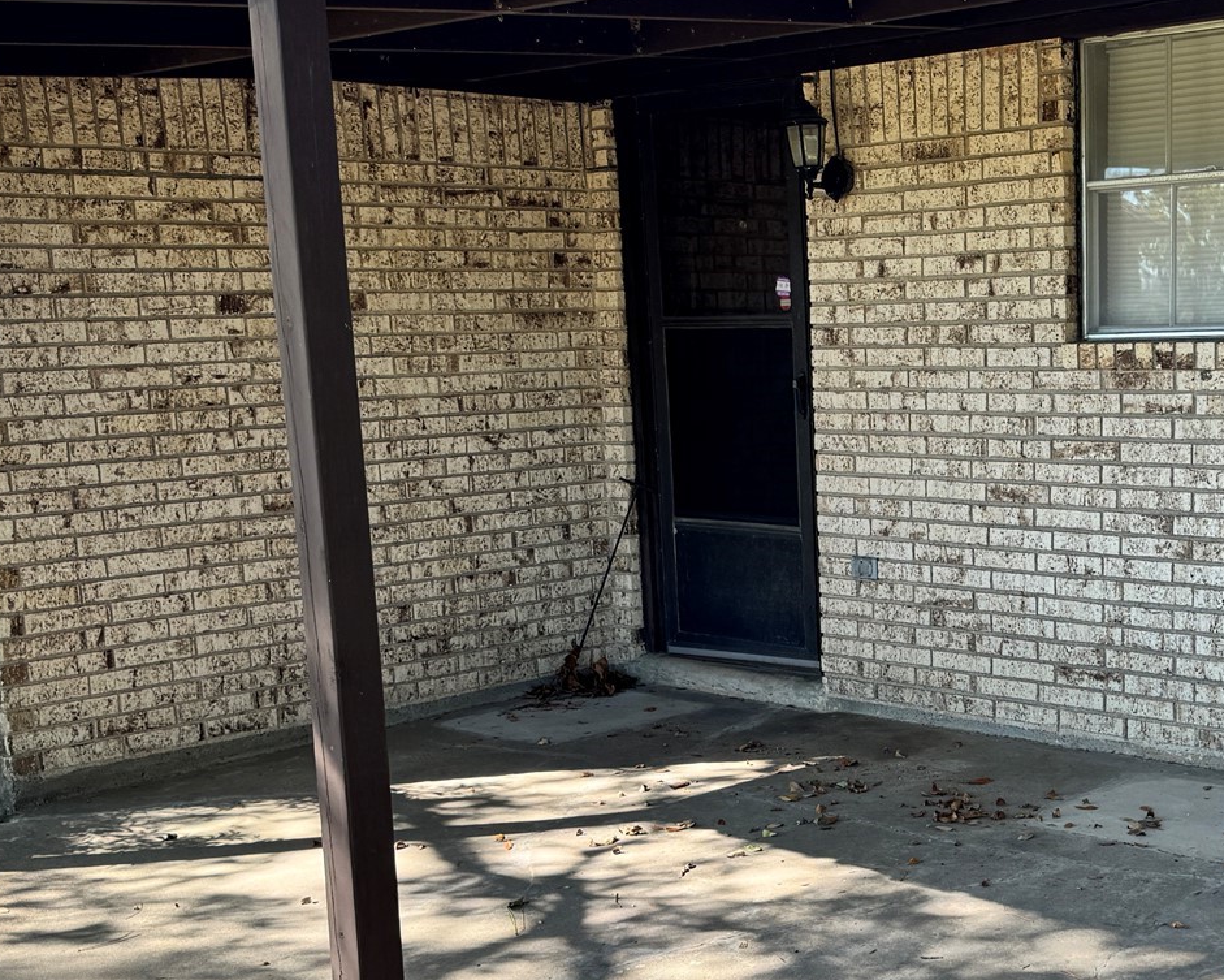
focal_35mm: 51
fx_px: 1848
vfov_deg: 29.5
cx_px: 940
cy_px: 649
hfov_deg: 35.7
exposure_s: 1/325
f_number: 1.78
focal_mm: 6.76
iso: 80
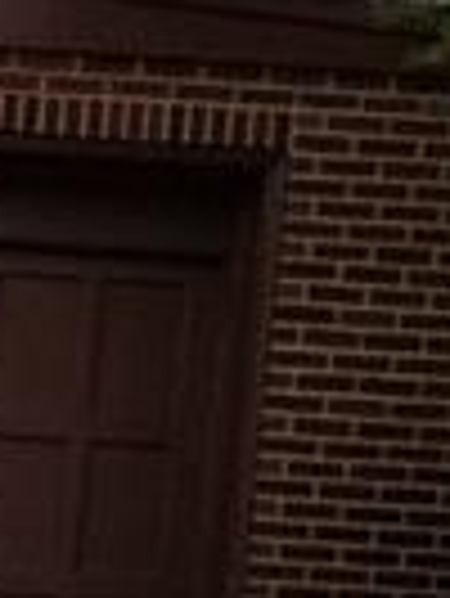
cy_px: 967
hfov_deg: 9.2
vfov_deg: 12.4
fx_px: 2596
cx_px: -500
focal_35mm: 150
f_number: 1.7
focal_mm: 4.25
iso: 50
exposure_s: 1/1300
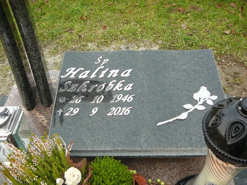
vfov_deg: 40.7
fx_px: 250
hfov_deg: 52.6
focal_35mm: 35
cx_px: 124
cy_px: 92
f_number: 2.8
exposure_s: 1/100
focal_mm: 5.2
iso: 80
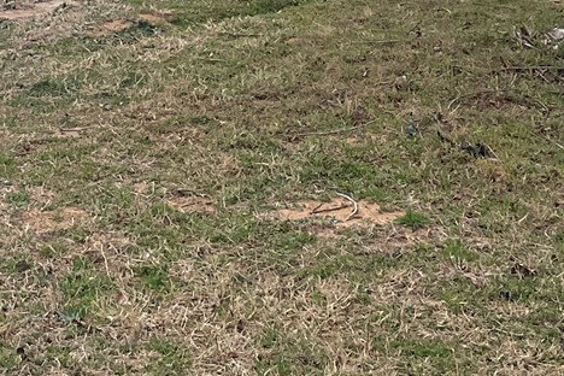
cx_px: 51
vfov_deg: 11.7
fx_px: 1739
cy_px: -236
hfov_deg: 18.1
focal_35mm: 111
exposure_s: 1/5291
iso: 32
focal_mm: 4.2
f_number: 1.6
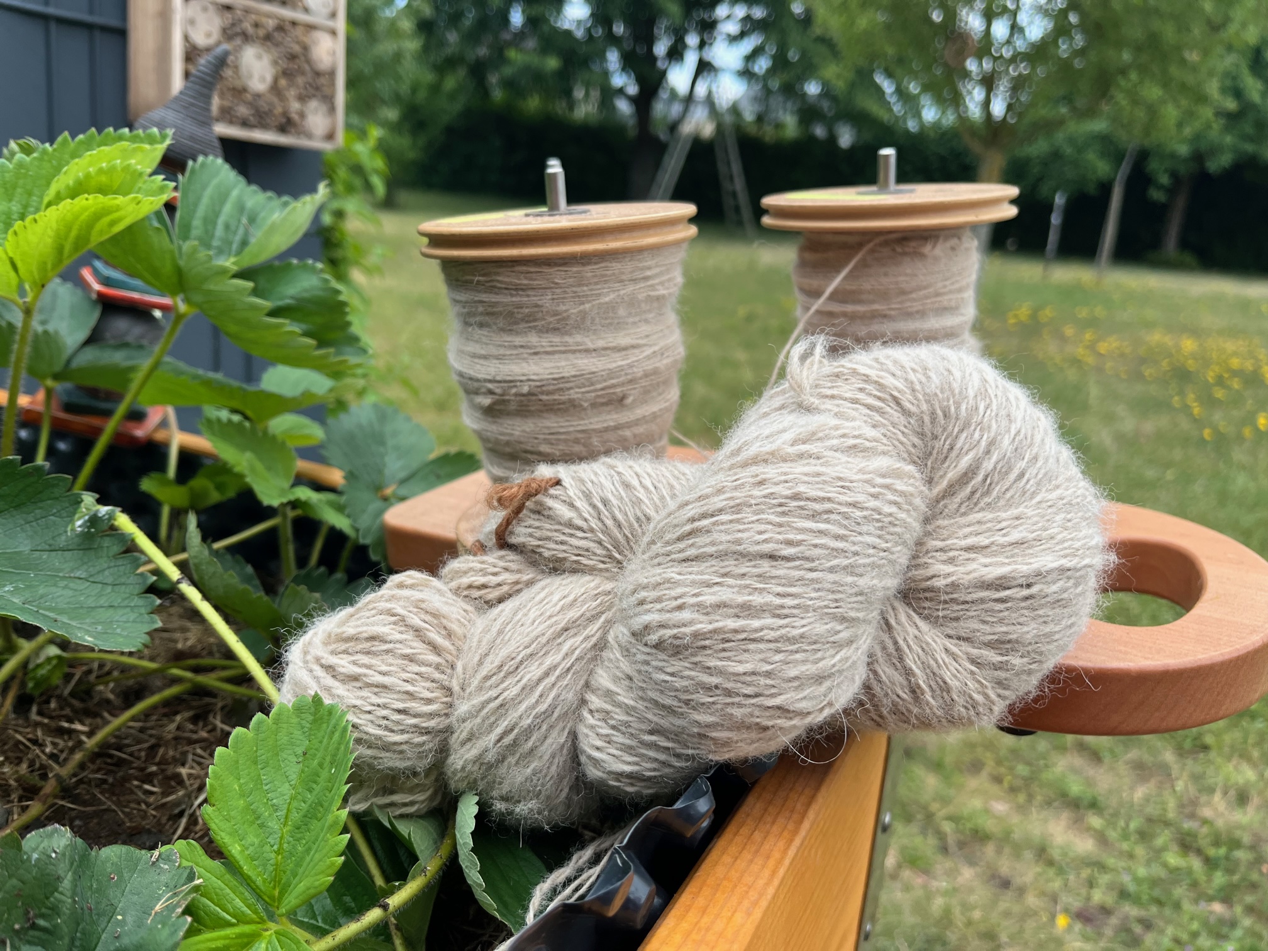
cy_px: 476
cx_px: 634
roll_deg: -4.6
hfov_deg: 67.3
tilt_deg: -15.4
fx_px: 952
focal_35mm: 26
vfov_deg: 53.1
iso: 50
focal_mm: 5.1
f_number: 1.6
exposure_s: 1/1066
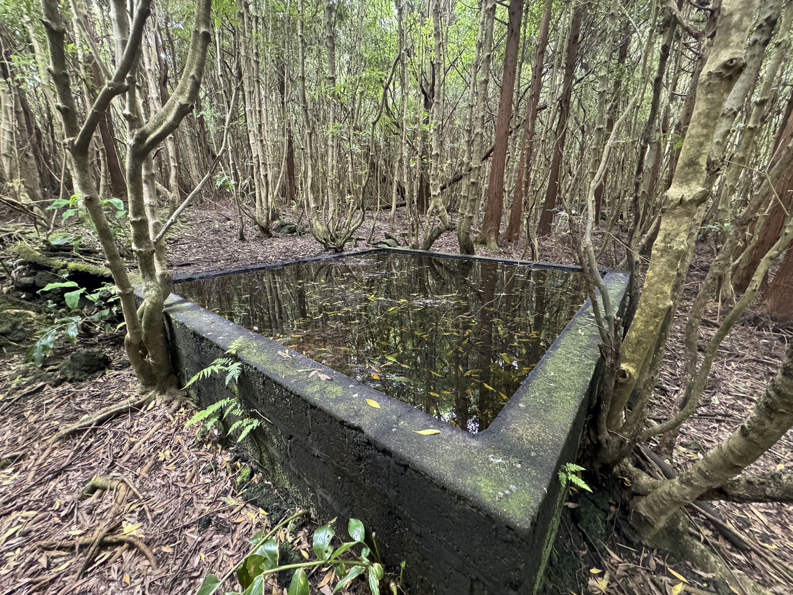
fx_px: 321
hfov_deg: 102.1
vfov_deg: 85.7
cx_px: 396
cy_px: 298
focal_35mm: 14
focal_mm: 2.22
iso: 1000
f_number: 2.2
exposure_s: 1/60
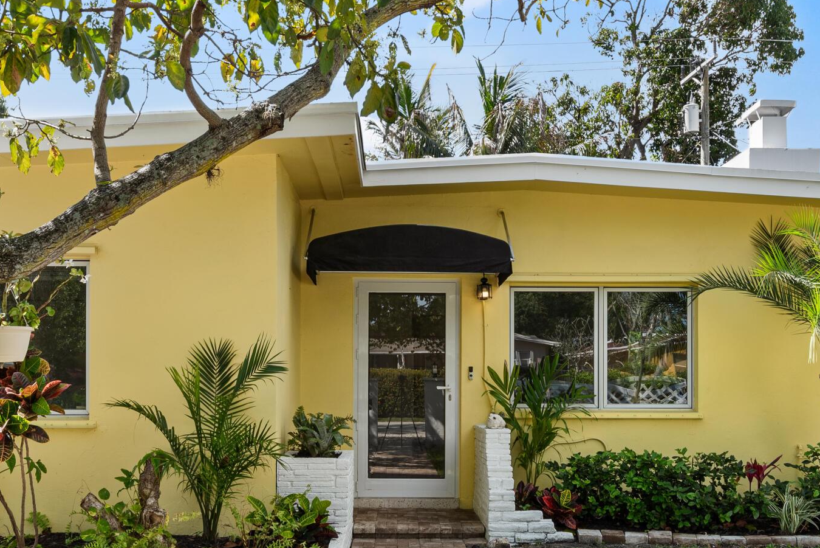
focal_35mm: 40
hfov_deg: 48.4
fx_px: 911
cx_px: 414
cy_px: 378
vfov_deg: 33.1
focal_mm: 18
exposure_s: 1/50
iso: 100
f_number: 13
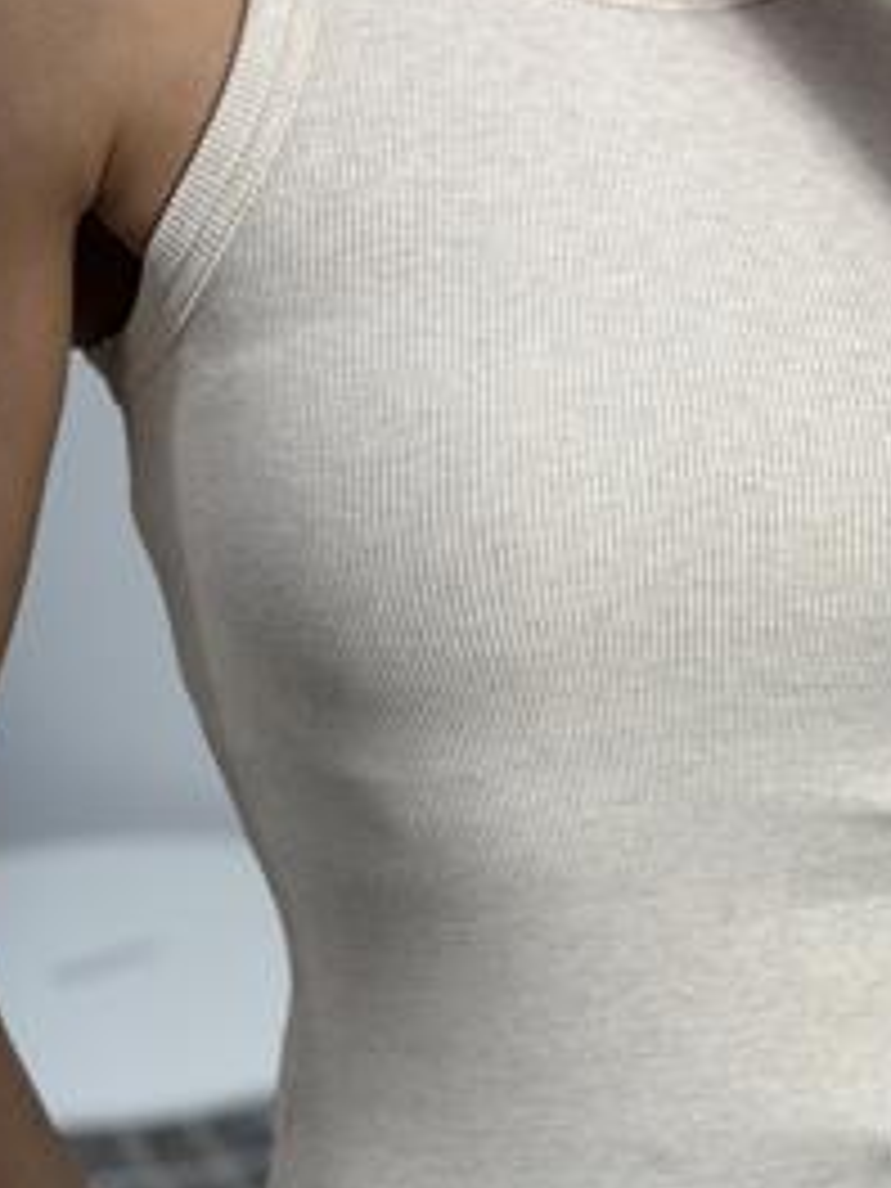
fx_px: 2574
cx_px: 634
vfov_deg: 26.0
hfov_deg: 19.5
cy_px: 650
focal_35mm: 75
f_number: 1.78
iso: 64
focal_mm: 6.86
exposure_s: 1/120
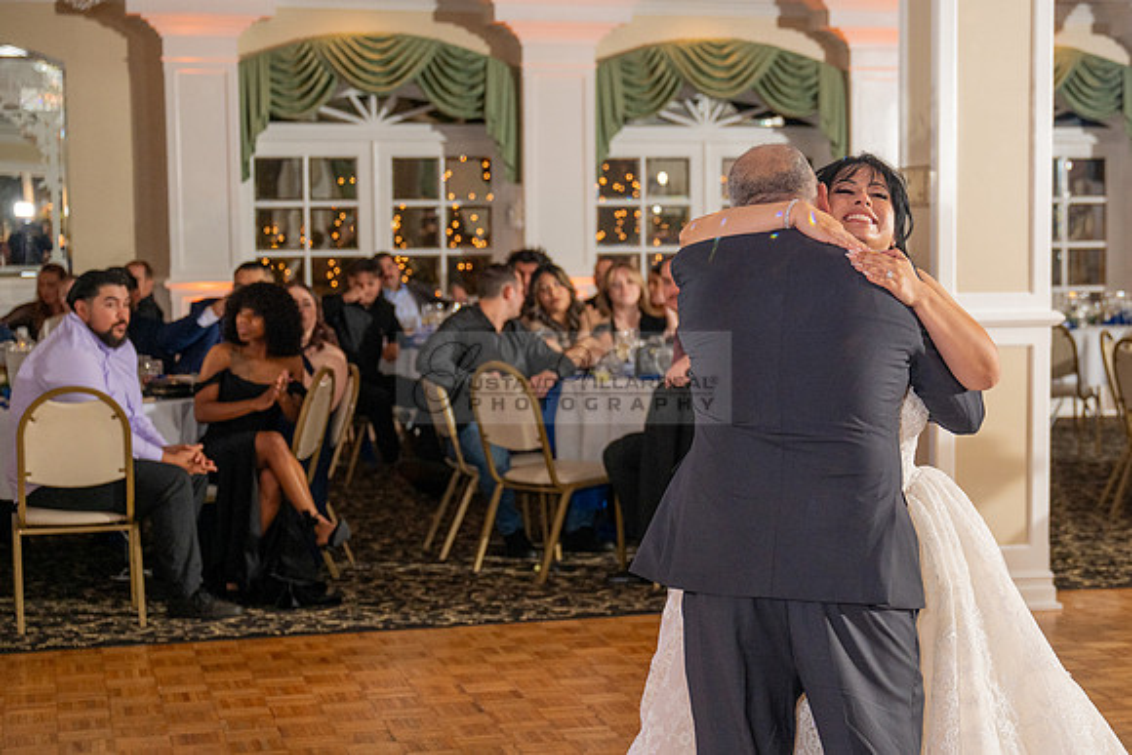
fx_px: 2285
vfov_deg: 18.8
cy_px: 435
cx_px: 781
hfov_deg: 27.6
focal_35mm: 73
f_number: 3.2
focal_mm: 52
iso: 640
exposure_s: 1/160
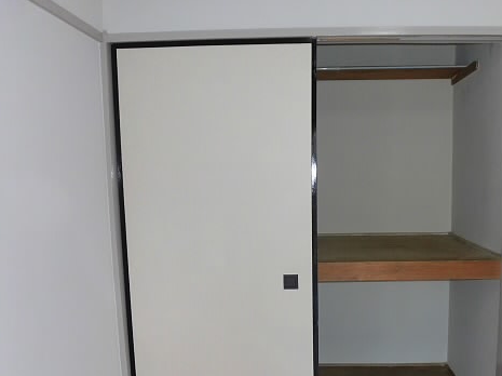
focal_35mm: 31
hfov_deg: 57.4
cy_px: 241
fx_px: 449
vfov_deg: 44.9
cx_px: 323
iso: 100
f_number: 3.1
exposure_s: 1/50
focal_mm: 4.3
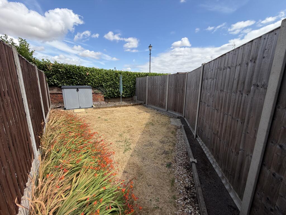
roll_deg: -0.6
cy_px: 108
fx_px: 116
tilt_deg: -11.5
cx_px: 143
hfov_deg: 102.1
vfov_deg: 85.7
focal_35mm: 14
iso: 25
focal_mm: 2.22
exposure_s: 1/770
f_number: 2.2
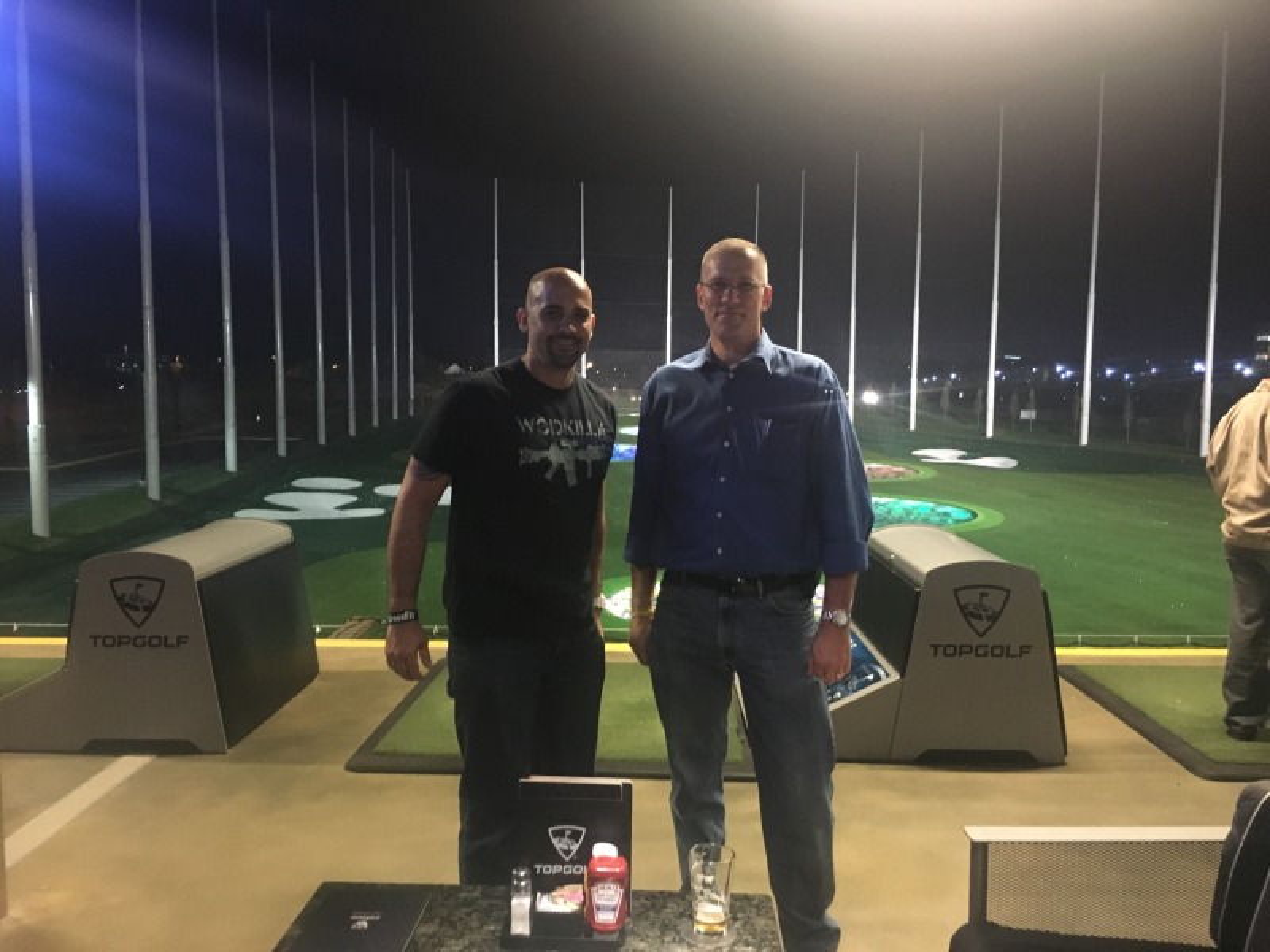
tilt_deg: -5.1
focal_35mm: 29
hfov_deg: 61.7
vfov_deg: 48.2
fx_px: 1064
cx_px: 635
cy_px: 476
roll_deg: -0.3
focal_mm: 4.15
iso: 400
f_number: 2.2
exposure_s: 1/15
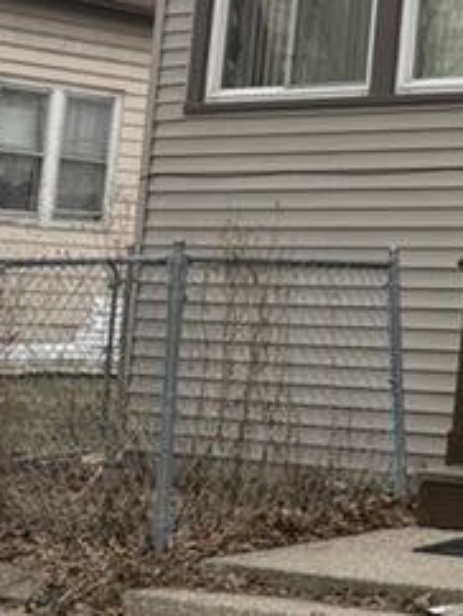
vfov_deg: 17.2
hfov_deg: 12.5
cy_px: -87
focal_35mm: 110
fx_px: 1958
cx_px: 796
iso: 50
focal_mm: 5.96
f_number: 1.6
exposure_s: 1/1217
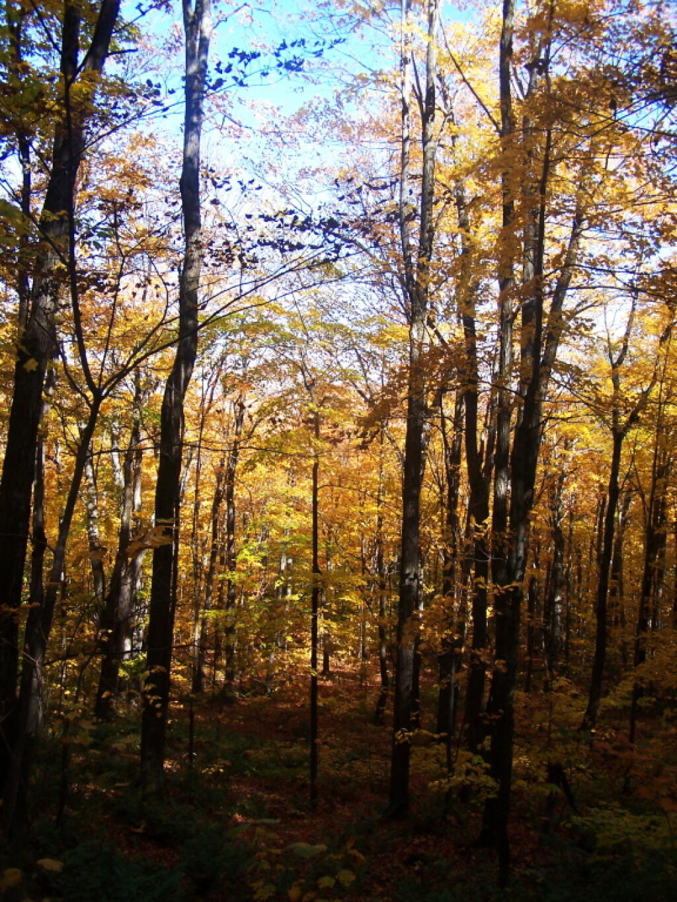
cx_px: 338
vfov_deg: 49.0
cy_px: 451
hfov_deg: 37.7
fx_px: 991
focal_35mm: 38
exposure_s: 1/320
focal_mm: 6.3
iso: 80
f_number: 2.8
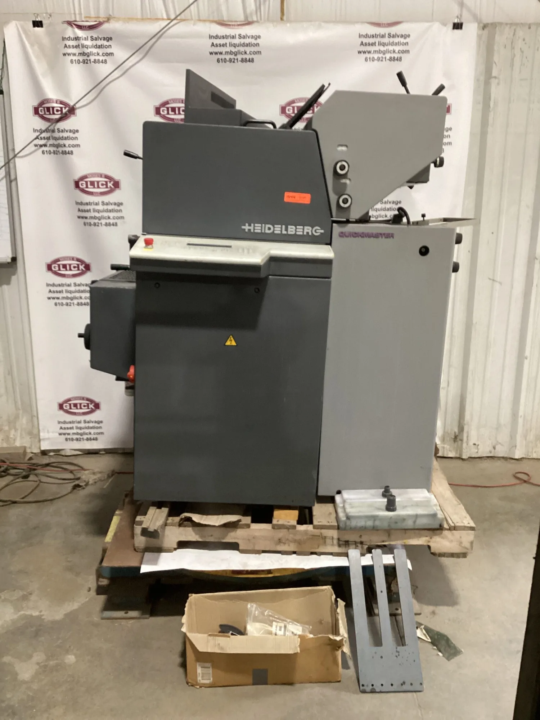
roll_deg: +1.3
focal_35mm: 31
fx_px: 645
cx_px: 270
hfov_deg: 45.4
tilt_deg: -15.2
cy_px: 360
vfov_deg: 58.4
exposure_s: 1/50
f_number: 2.4
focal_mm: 3.3
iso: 320
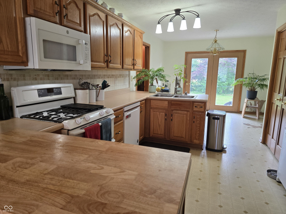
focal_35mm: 23
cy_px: 107
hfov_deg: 73.9
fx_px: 190
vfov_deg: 58.9
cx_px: 143
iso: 160
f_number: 1.7
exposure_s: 1/120
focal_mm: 6.3
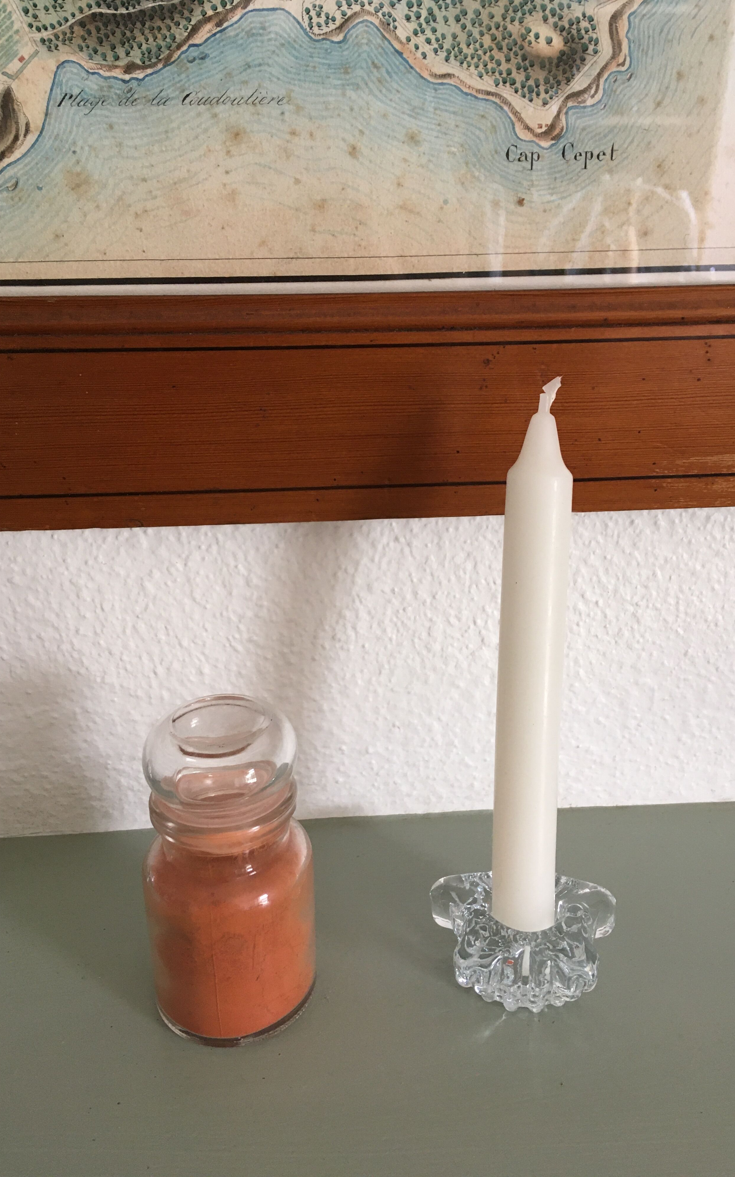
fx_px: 993
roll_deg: -0.6
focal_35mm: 31
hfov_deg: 40.5
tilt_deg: -25.9
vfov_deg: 61.2
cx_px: 408
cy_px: 584
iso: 125
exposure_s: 1/33
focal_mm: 4.15
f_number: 2.2
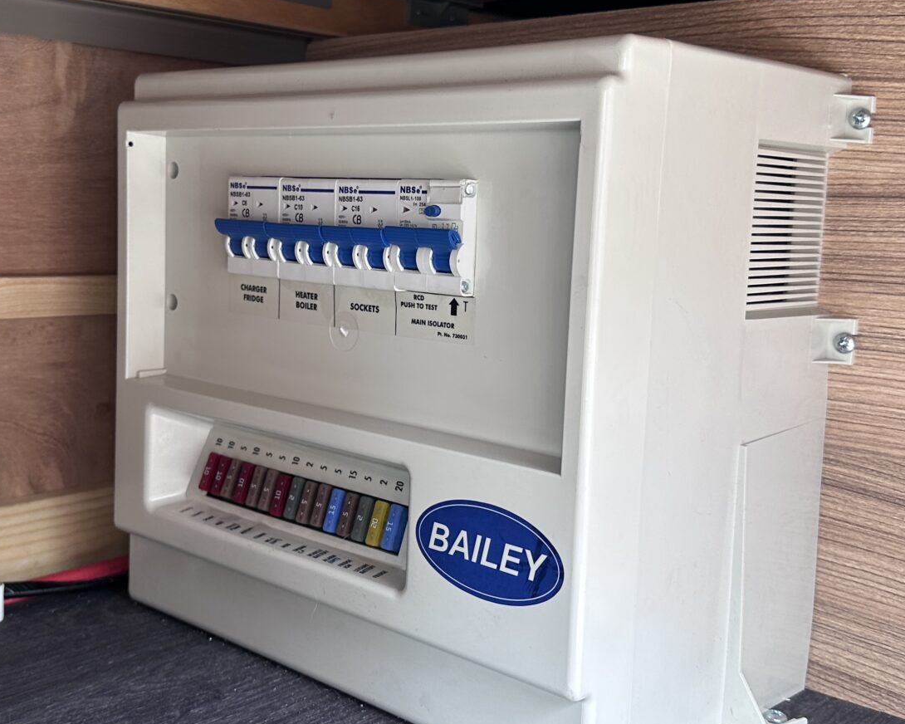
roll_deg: -2.0
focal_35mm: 44
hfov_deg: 41.8
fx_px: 1179
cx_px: 360
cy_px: 324
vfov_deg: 34.1
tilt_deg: -7.6
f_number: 1.78
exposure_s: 1/172
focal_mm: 6.86
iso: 100
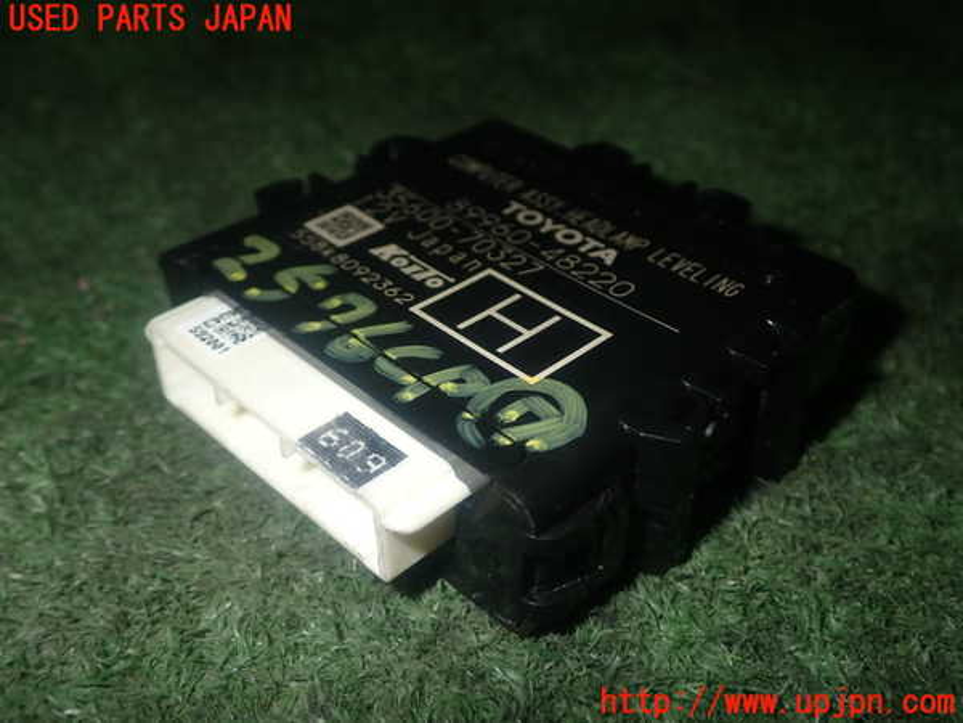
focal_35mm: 38
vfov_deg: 37.7
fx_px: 1057
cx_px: 482
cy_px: 362
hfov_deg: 49.0
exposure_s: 1/40
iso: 200
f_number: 8
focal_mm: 6.83
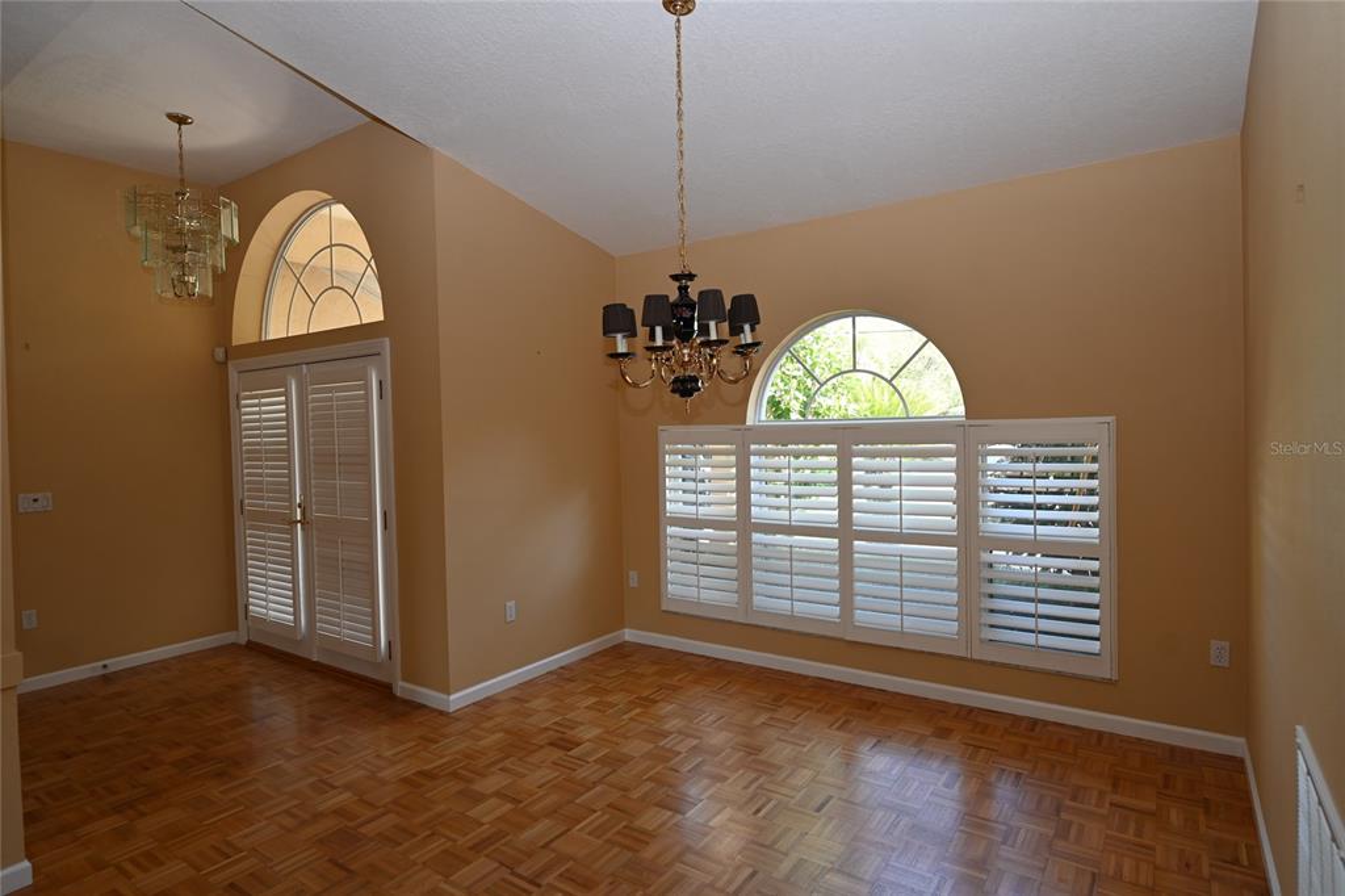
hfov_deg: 86.9
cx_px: 672
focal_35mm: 19
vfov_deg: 64.5
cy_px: 448
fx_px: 710
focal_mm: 19
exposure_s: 1/60
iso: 200
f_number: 4
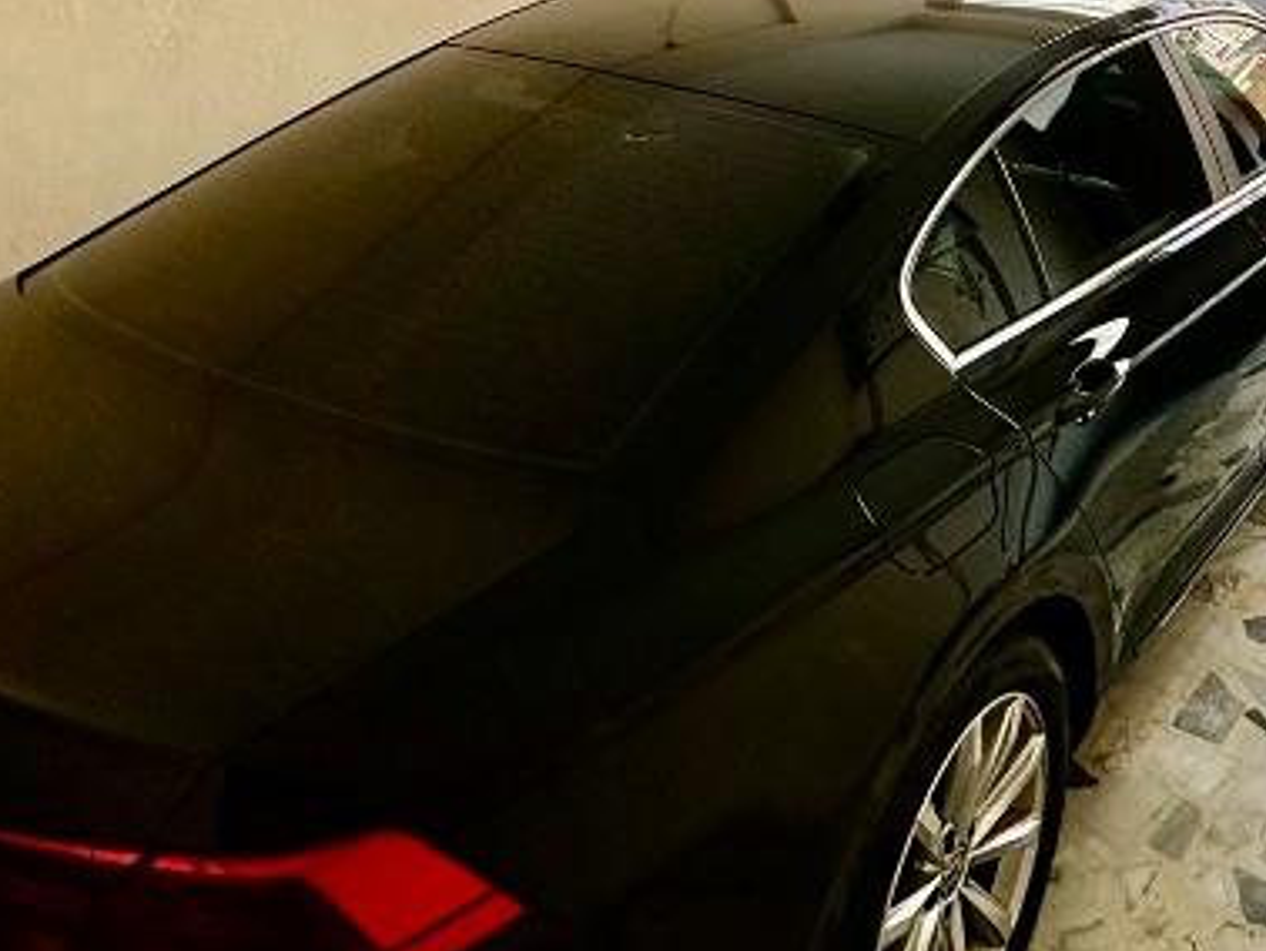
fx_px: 1354
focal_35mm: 37
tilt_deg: -2.0
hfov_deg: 44.8
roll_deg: -3.2
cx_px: 1176
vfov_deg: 32.0
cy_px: -198
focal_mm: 2.22
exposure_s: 1/130
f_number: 2.2
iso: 40
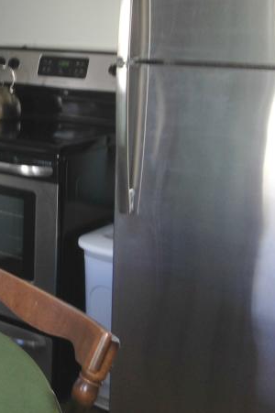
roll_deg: +1.0
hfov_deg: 16.3
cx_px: -108
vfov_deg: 25.8
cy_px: 116
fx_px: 895
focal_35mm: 78
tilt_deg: -7.7
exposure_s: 1/24
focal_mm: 4.12
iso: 50
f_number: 2.4
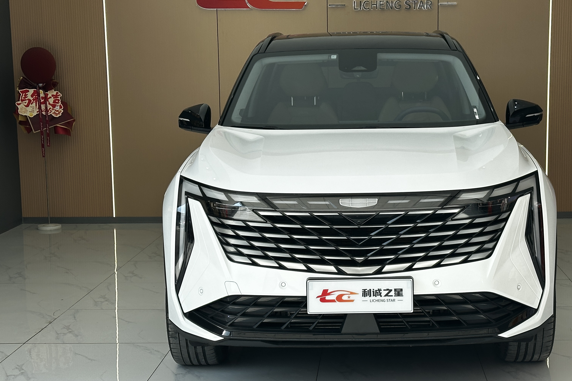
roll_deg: +0.8
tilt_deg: -6.6
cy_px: 205
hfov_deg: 30.0
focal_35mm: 67
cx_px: 356
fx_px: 1065
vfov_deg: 20.3
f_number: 1.78
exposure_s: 1/962
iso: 64
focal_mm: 6.86
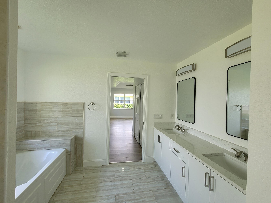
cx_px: 136
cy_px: 102
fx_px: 102
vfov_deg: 89.9
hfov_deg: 106.2
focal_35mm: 13
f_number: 2.2
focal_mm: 2.2
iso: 125
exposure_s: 1/60
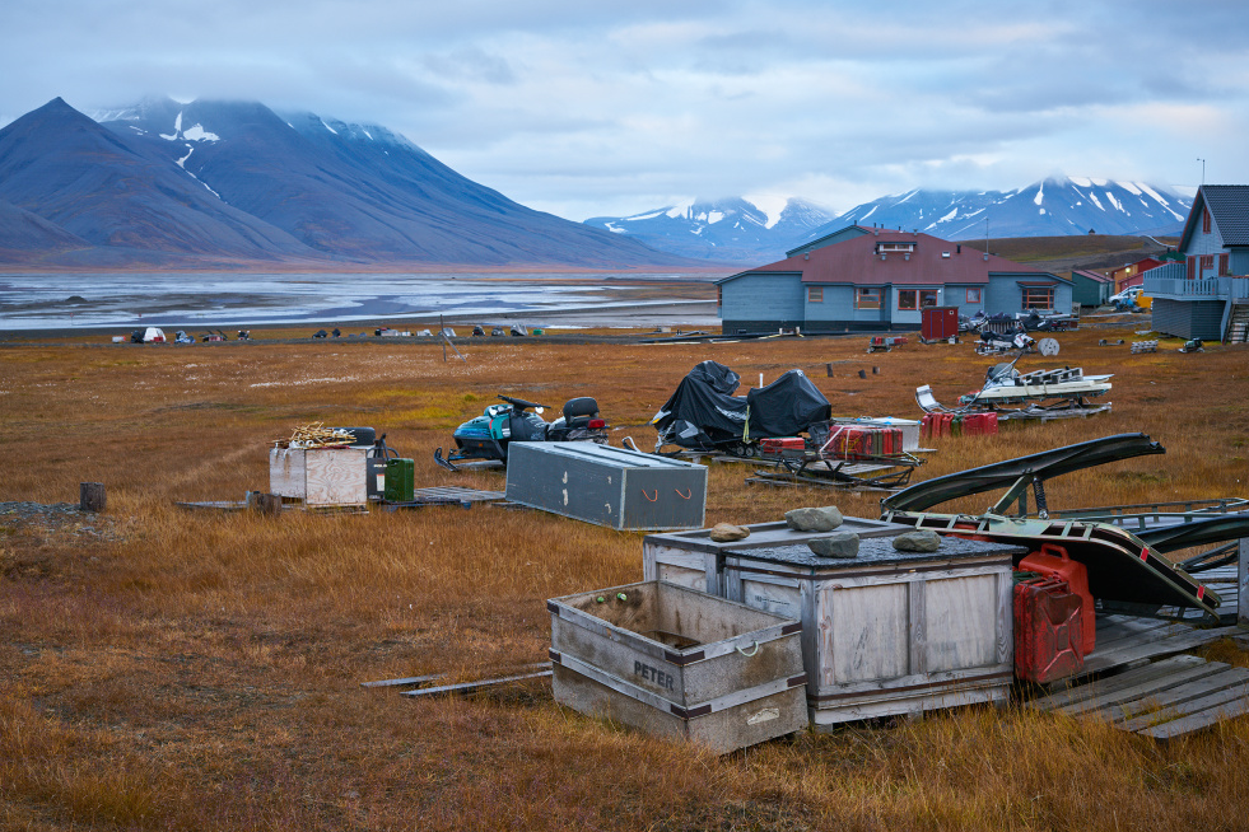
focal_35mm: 51
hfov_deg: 38.9
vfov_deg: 26.5
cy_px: 410
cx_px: 625
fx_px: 1769
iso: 200
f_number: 11
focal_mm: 50
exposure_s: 1/13
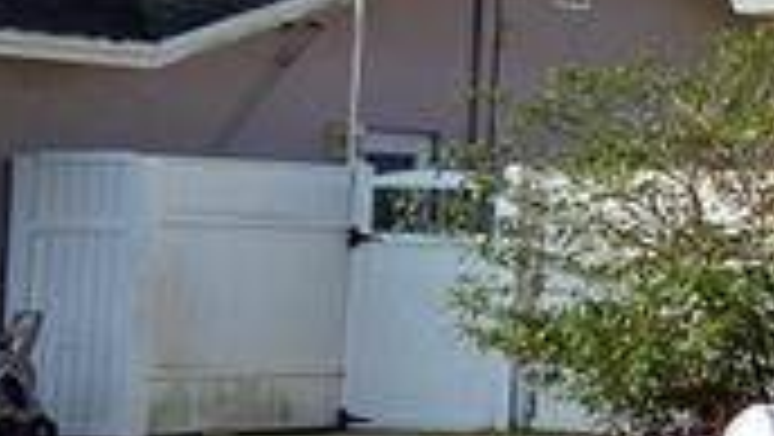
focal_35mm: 169
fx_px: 3471
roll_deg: -0.7
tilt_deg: +3.9
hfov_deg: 10.0
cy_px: 103
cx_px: 2218
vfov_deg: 7.2
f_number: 1.8
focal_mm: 4.25
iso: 32
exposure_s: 1/1727
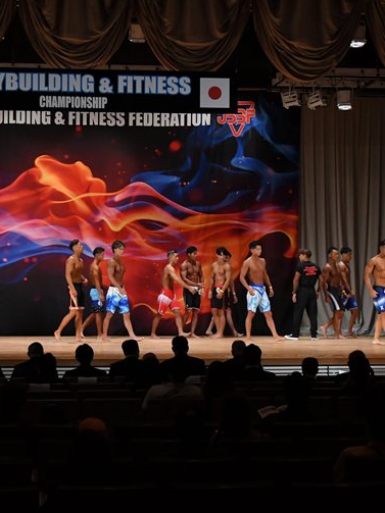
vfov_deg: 24.4
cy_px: 259
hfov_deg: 18.4
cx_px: 115
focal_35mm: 80
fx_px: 1187
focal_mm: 36
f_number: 5.6
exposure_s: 1/400
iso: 3200
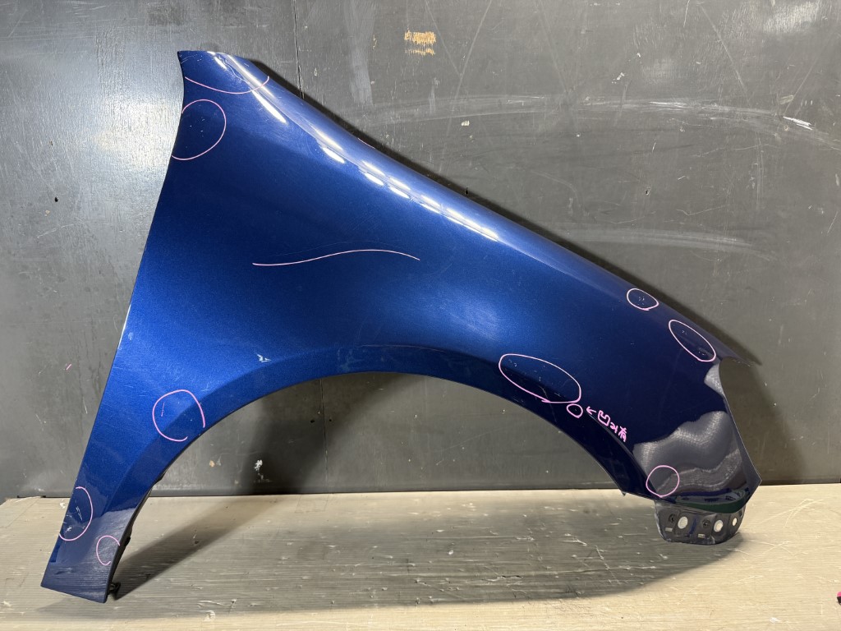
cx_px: 420
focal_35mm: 24
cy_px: 316
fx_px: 583
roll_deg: +1.2
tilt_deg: -13.9
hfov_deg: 71.6
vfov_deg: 56.8
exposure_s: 1/50
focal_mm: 6.76
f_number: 1.78
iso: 200
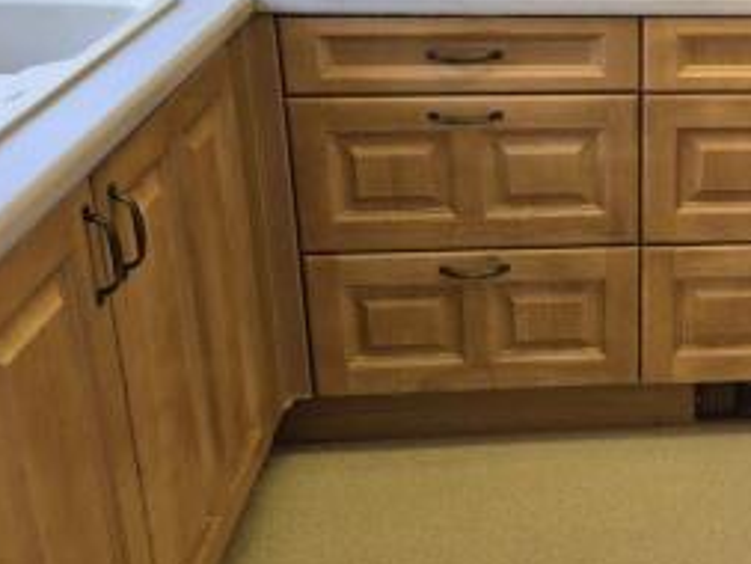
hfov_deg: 33.4
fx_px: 1150
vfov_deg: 26.9
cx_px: 735
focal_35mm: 53
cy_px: 91
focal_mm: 5.4
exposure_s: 1/100
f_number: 1.8
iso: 250
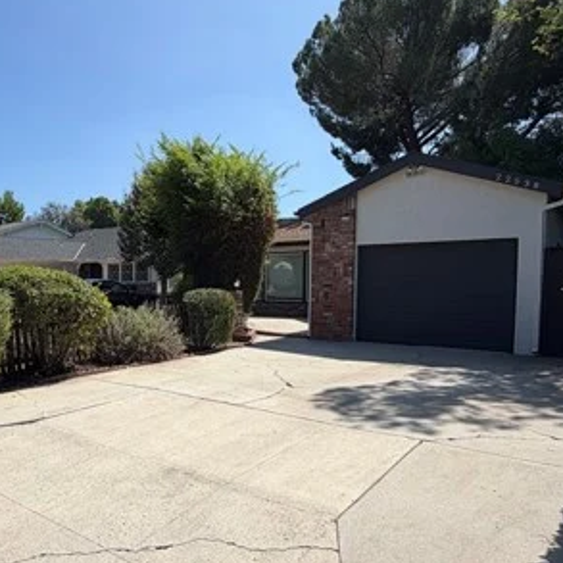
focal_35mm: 27
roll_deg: -0.4
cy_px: 313
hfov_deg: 58.2
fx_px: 497
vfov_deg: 58.9
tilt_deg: -3.8
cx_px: 204
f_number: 2.2
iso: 20
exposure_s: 1/955
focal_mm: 2.22
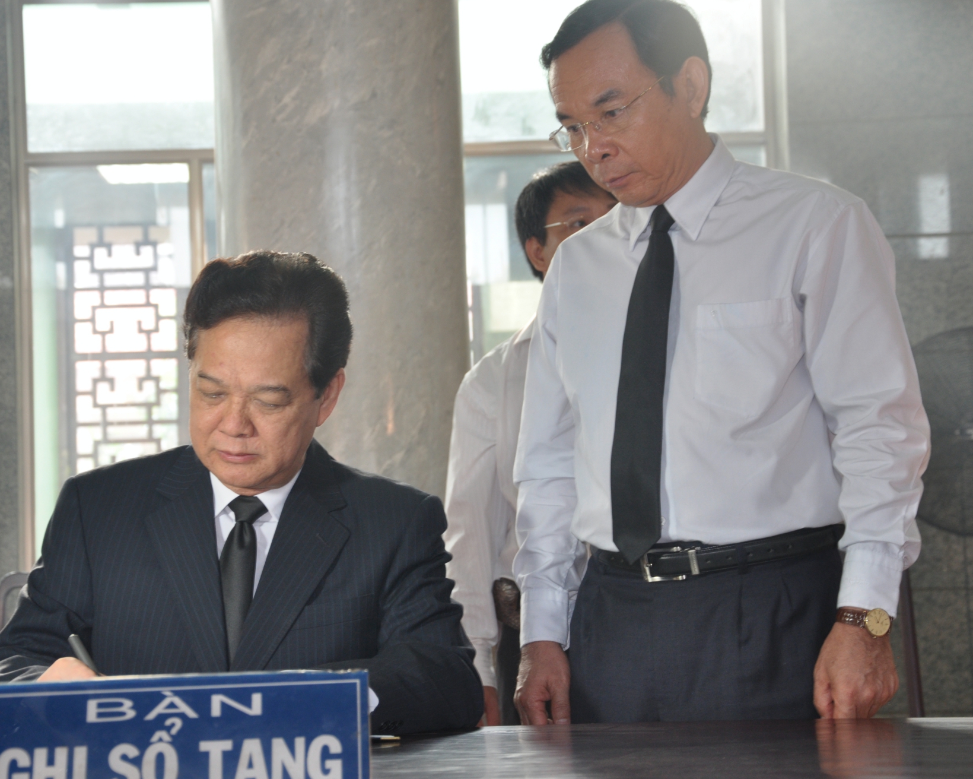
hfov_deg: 26.4
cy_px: 385
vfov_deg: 21.3
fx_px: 2073
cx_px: 452
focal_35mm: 72
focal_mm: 42
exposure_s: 1/15
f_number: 4.8
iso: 450
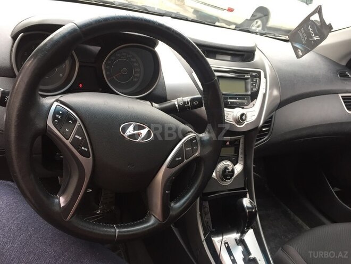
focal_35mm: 29
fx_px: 294
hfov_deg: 61.7
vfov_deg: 48.2
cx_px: 176
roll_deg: -15.5
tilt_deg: -27.4
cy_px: 132
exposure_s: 1/33
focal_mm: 4.15
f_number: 2.2
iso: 40
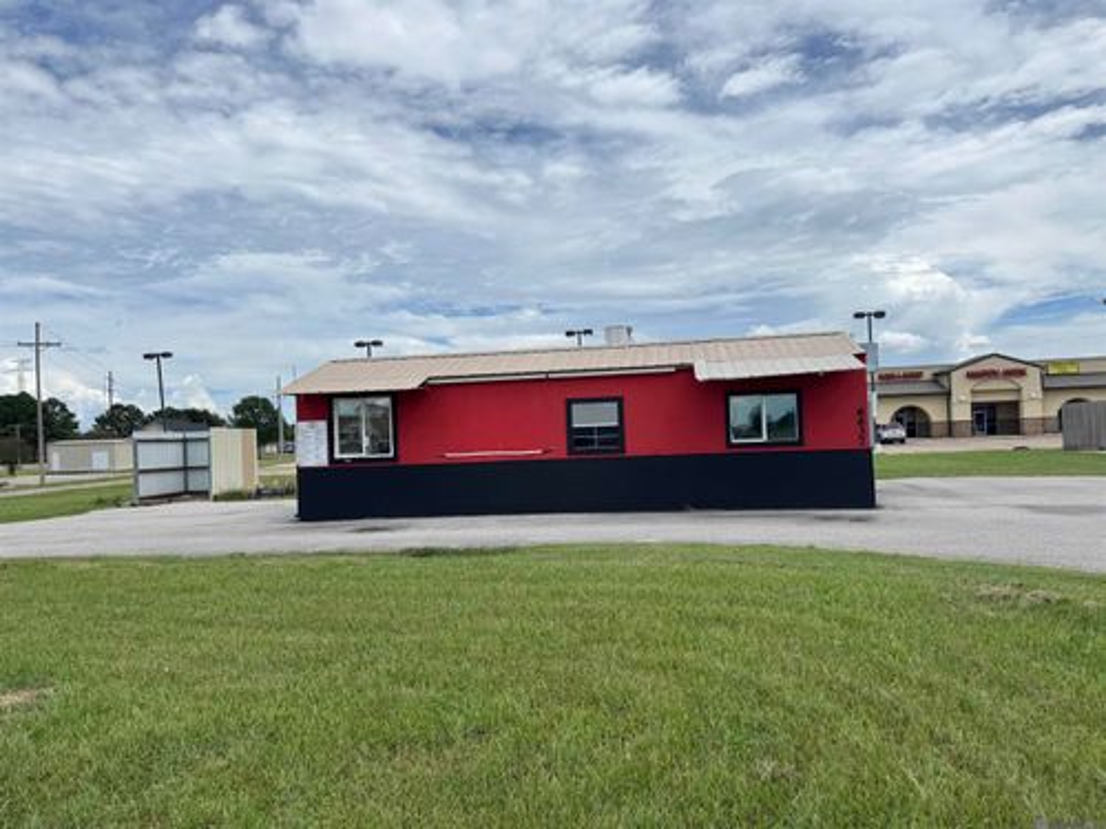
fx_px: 767
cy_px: 414
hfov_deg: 71.6
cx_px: 553
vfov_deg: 56.8
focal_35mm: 24
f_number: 1.78
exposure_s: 1/4950
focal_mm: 6.76
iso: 80
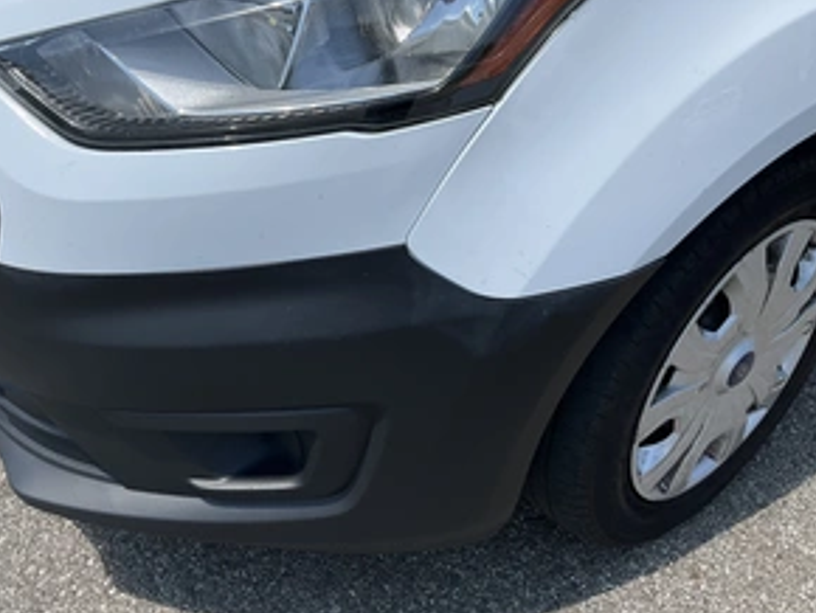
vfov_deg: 36.0
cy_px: 301
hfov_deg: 46.6
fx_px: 944
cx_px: 349
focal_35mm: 40
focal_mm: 3
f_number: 1.8
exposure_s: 1/2141
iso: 25
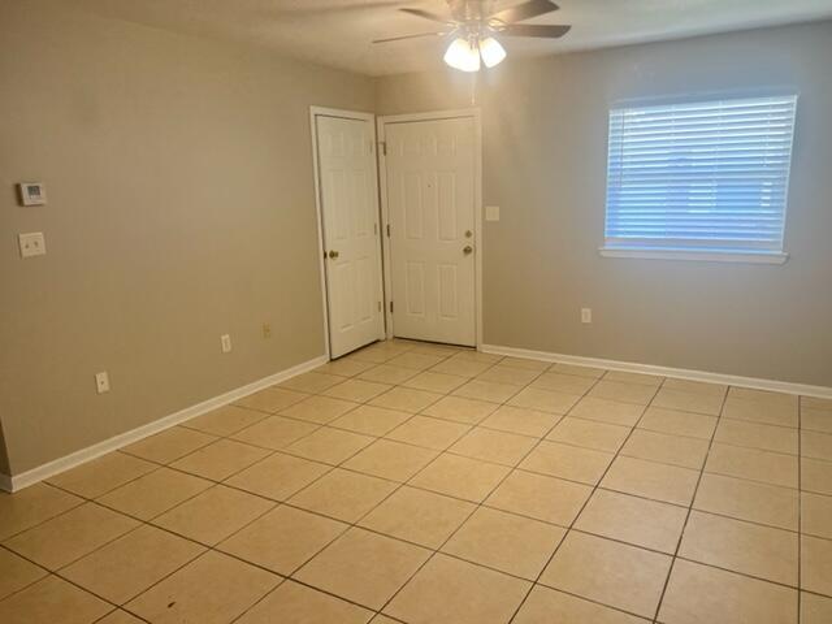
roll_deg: +2.2
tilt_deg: -12.2
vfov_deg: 53.1
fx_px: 625
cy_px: 312
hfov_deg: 67.3
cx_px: 416
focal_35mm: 26
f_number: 1.5
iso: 80
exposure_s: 1/60
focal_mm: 5.7
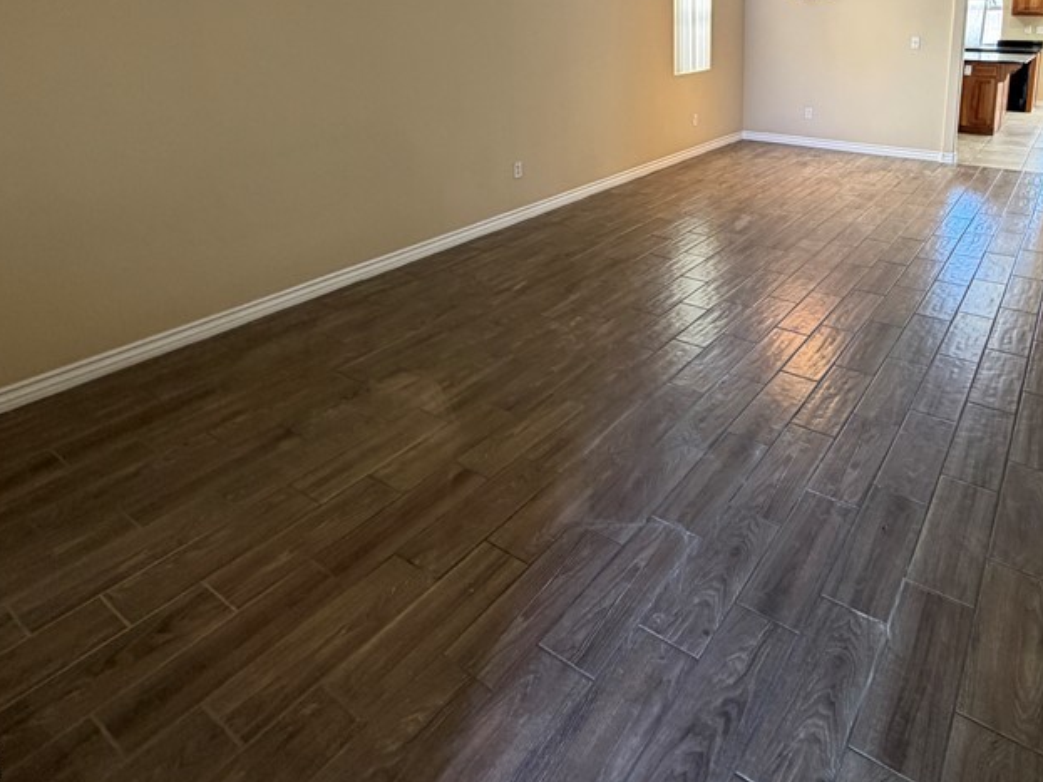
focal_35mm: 23
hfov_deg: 72.2
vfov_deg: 54.7
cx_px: 675
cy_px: 152
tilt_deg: -10.6
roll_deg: +0.8
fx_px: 693
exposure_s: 1/60
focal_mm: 2.22
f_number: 2.2
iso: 250
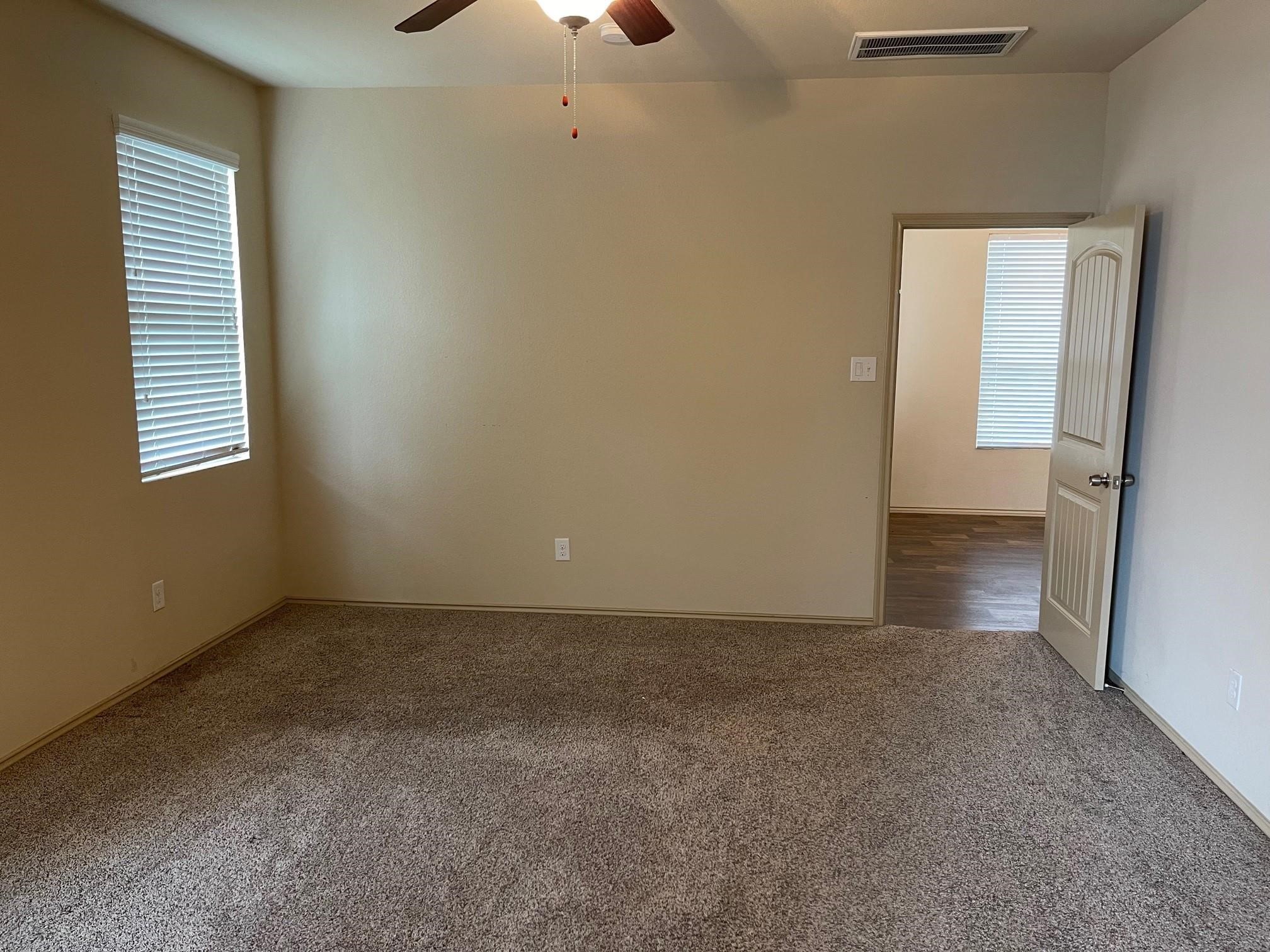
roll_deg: -0.6
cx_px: 635
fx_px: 954
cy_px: 476
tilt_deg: -9.5
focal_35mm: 26
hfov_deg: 67.3
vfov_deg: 53.1
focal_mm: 5.1
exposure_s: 1/60
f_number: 1.6
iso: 200
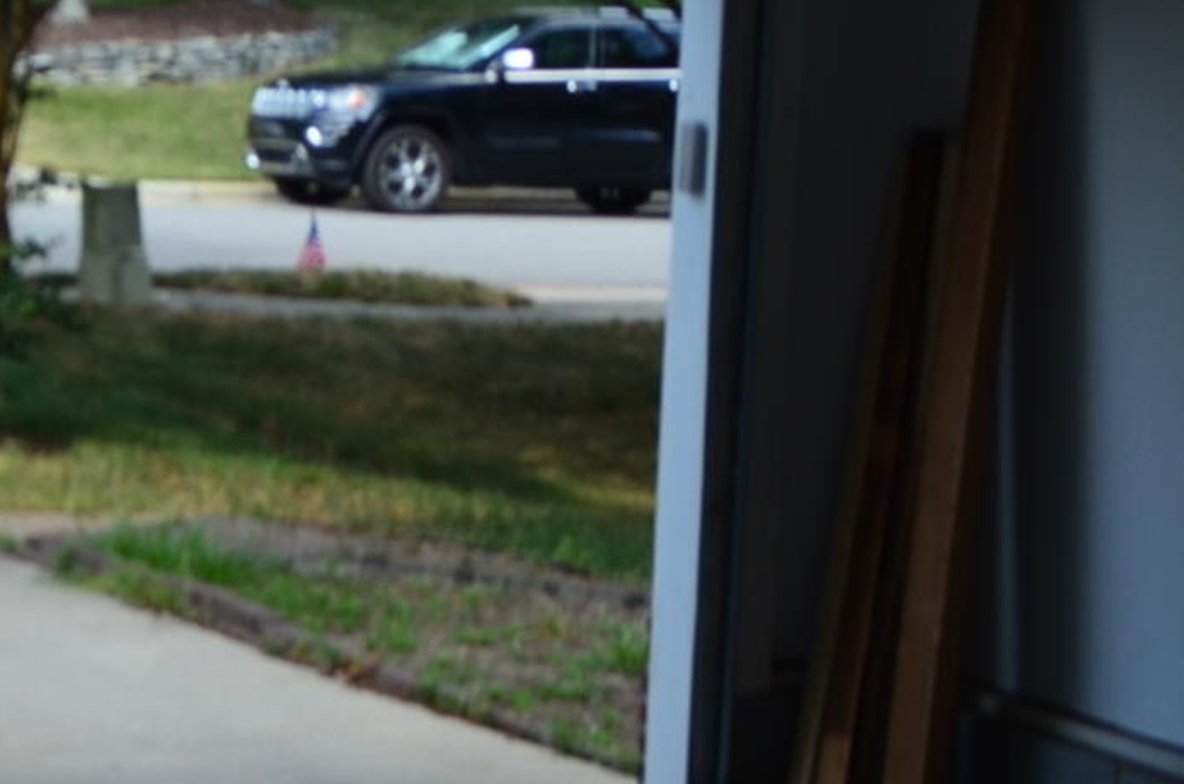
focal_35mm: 117
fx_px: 3839
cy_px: 351
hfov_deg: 16.3
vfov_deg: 11.7
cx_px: -497
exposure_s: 1/160
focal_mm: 22
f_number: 6.3
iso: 200
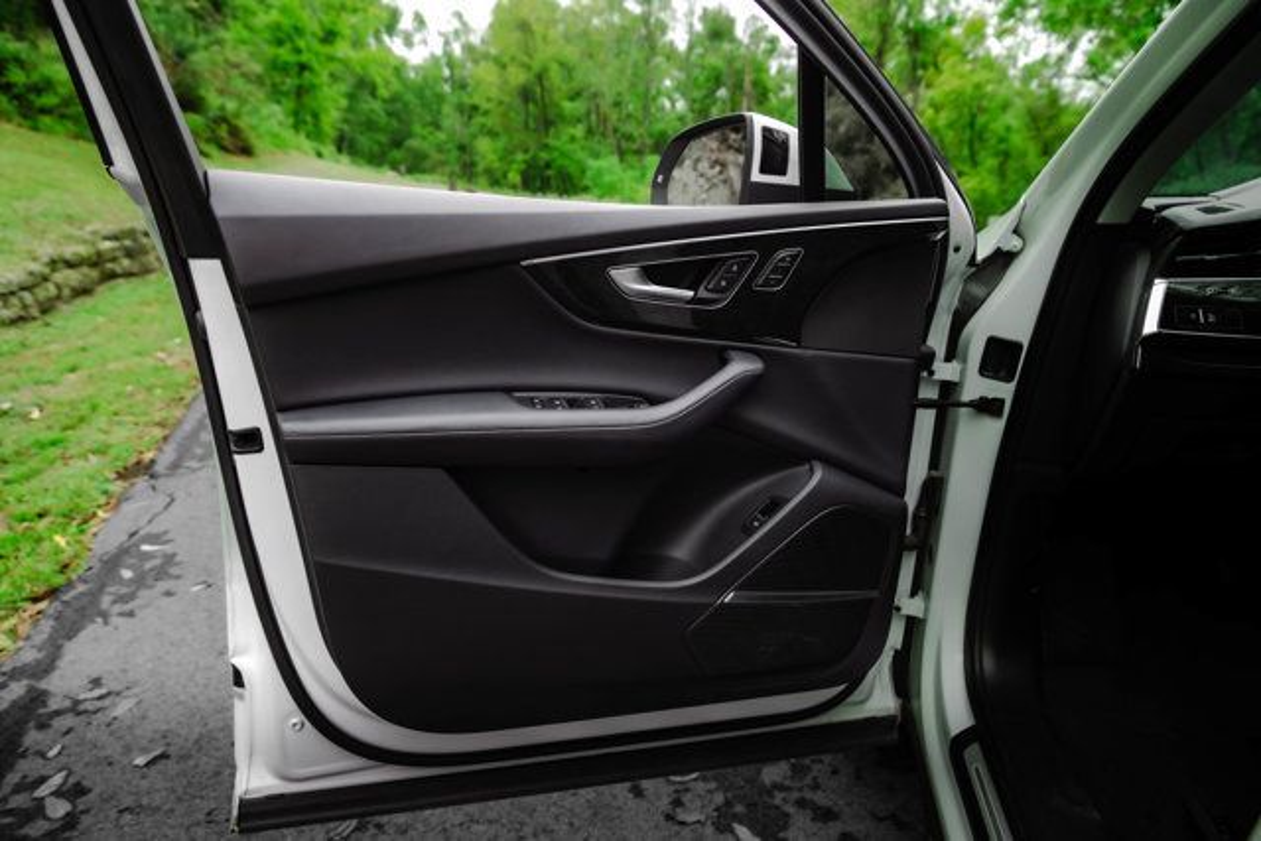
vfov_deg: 53.2
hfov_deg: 73.7
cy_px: 420
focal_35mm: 24
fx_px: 841
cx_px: 630
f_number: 4.5
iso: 640
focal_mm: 24
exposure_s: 1/500
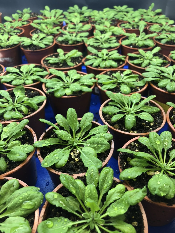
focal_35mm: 28
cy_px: 116
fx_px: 189
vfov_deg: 63.4
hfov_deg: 49.7
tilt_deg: -39.9
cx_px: 88
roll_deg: +2.4
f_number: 1.8
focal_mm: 3.99
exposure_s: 1/33
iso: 32
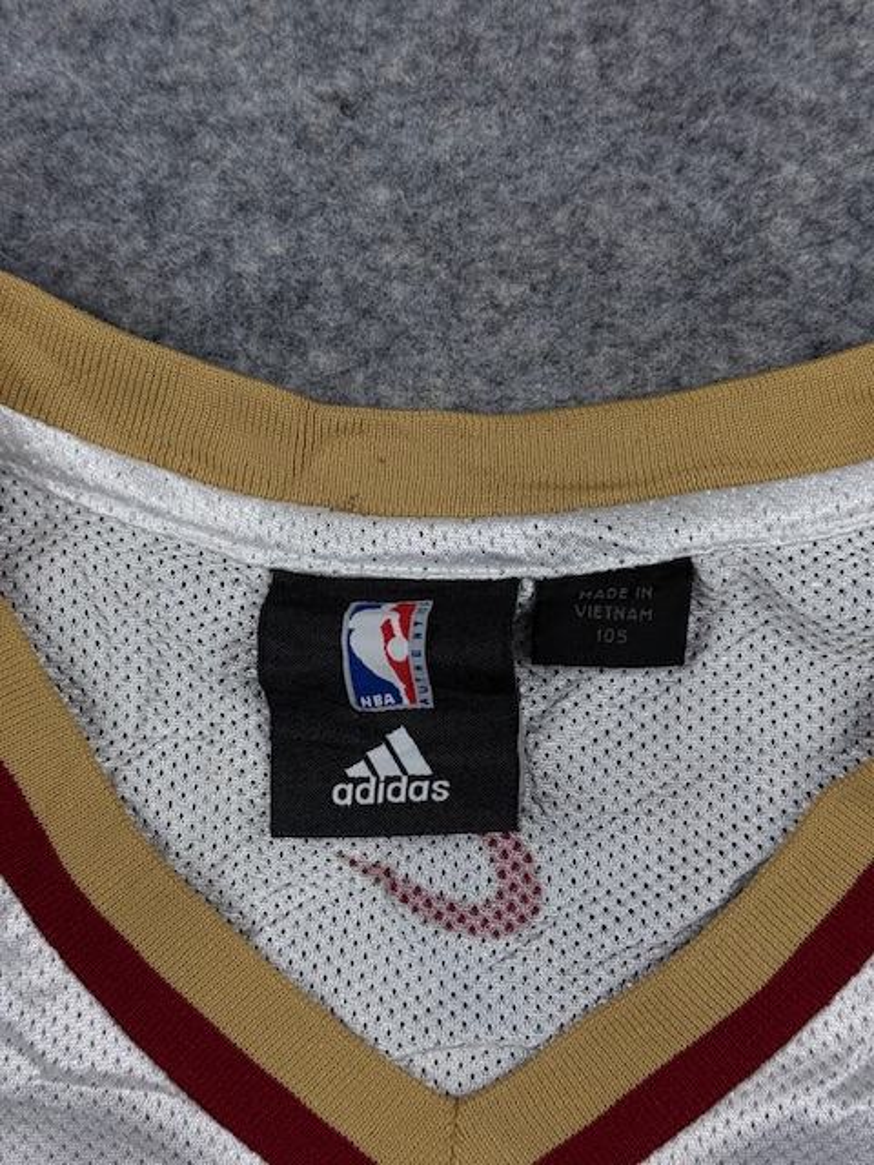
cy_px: 582
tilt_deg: -57.7
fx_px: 1616
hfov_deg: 30.3
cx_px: 437
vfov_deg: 39.7
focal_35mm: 48
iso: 80
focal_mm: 6.76
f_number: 1.78
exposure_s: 1/530
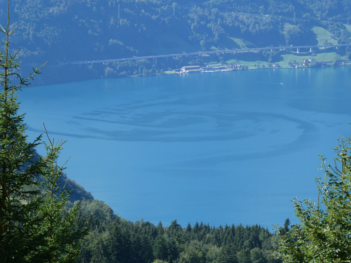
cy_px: 132
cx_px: 176
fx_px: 2028
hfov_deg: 9.9
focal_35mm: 200
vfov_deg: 7.4
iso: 80
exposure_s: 1/200
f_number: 5.6
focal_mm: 35.8
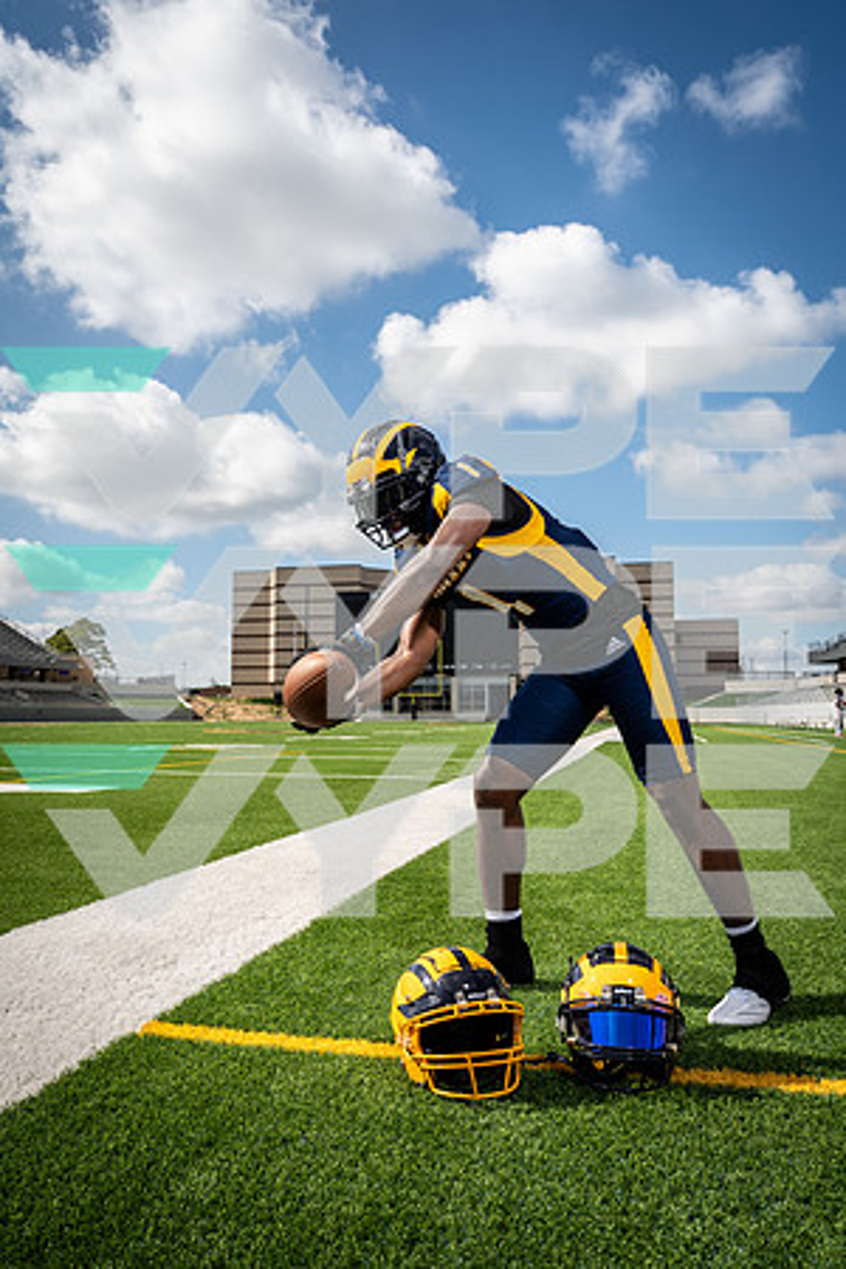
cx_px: 423
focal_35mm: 29
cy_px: 634
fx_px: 1022
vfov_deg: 63.7
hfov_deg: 45.0
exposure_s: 1/250
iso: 125
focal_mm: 29
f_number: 8
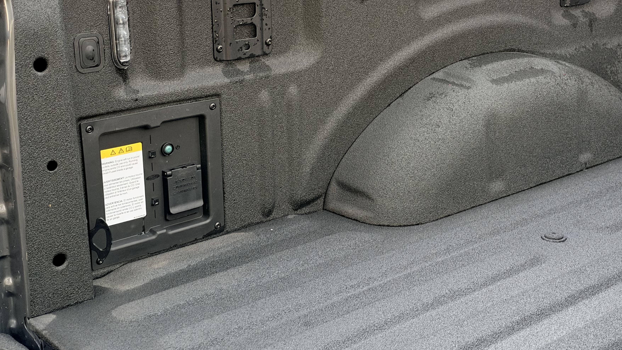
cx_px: 370
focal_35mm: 55
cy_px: 107
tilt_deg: -14.4
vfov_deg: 21.7
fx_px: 907
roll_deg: +1.6
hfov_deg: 37.7
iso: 500
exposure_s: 1/60
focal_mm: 6.93
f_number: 1.48
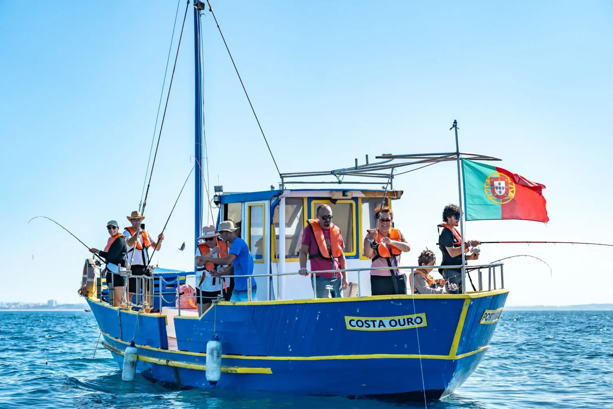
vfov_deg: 19.1
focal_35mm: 71
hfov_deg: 28.3
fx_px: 1214
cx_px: 306
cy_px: 204
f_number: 4
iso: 100
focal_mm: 70
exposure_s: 1/320
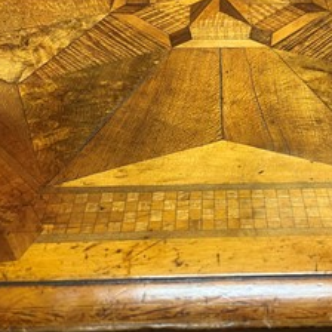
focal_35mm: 41
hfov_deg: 40.2
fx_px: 445
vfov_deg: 40.9
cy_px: 160
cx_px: 234
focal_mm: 5.1
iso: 125
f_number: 1.6
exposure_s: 1/50
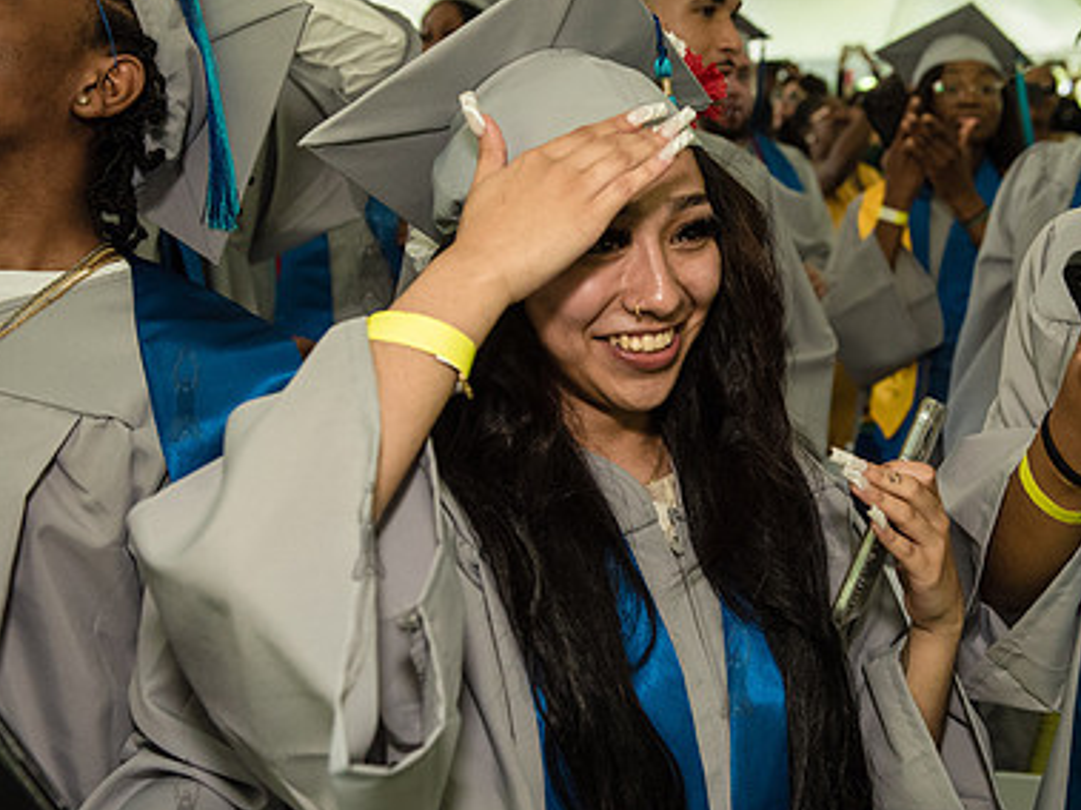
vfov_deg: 29.1
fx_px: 1561
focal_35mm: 50
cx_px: 736
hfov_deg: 37.7
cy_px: 392
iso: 2500
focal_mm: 34
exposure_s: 1/800
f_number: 4
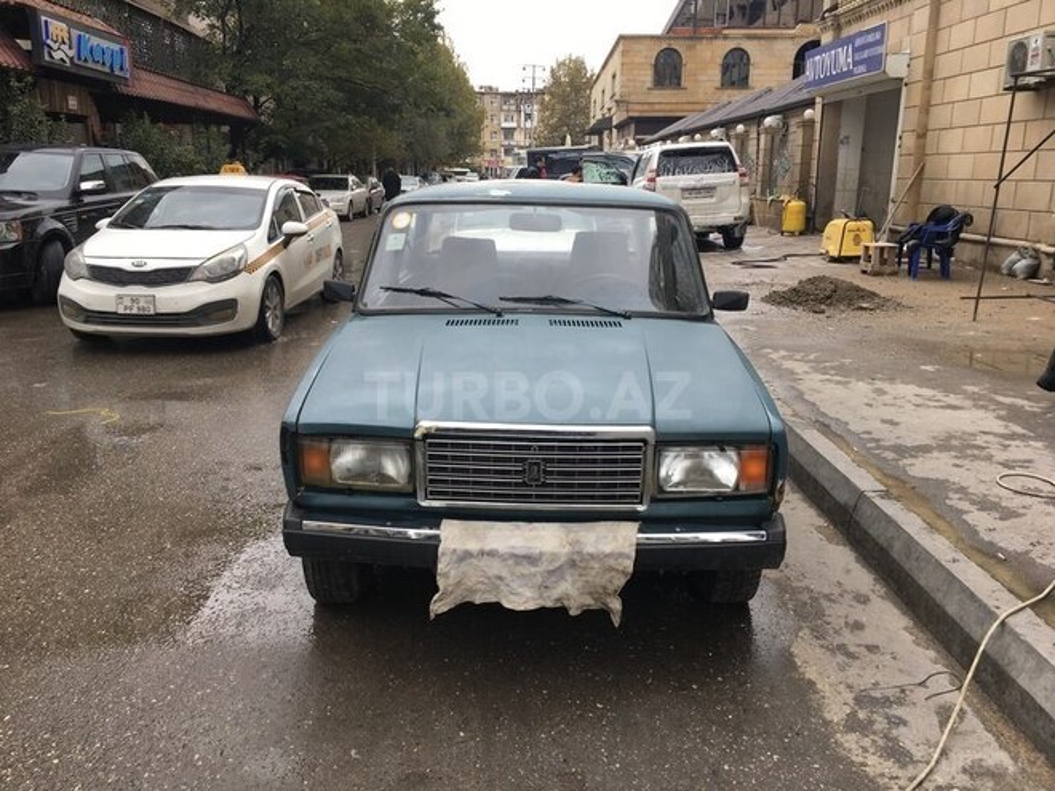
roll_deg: -0.5
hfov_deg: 61.7
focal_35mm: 29
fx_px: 884
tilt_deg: -13.0
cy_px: 396
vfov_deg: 48.2
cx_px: 528
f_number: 2.2
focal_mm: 4.15
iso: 25
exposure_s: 1/261
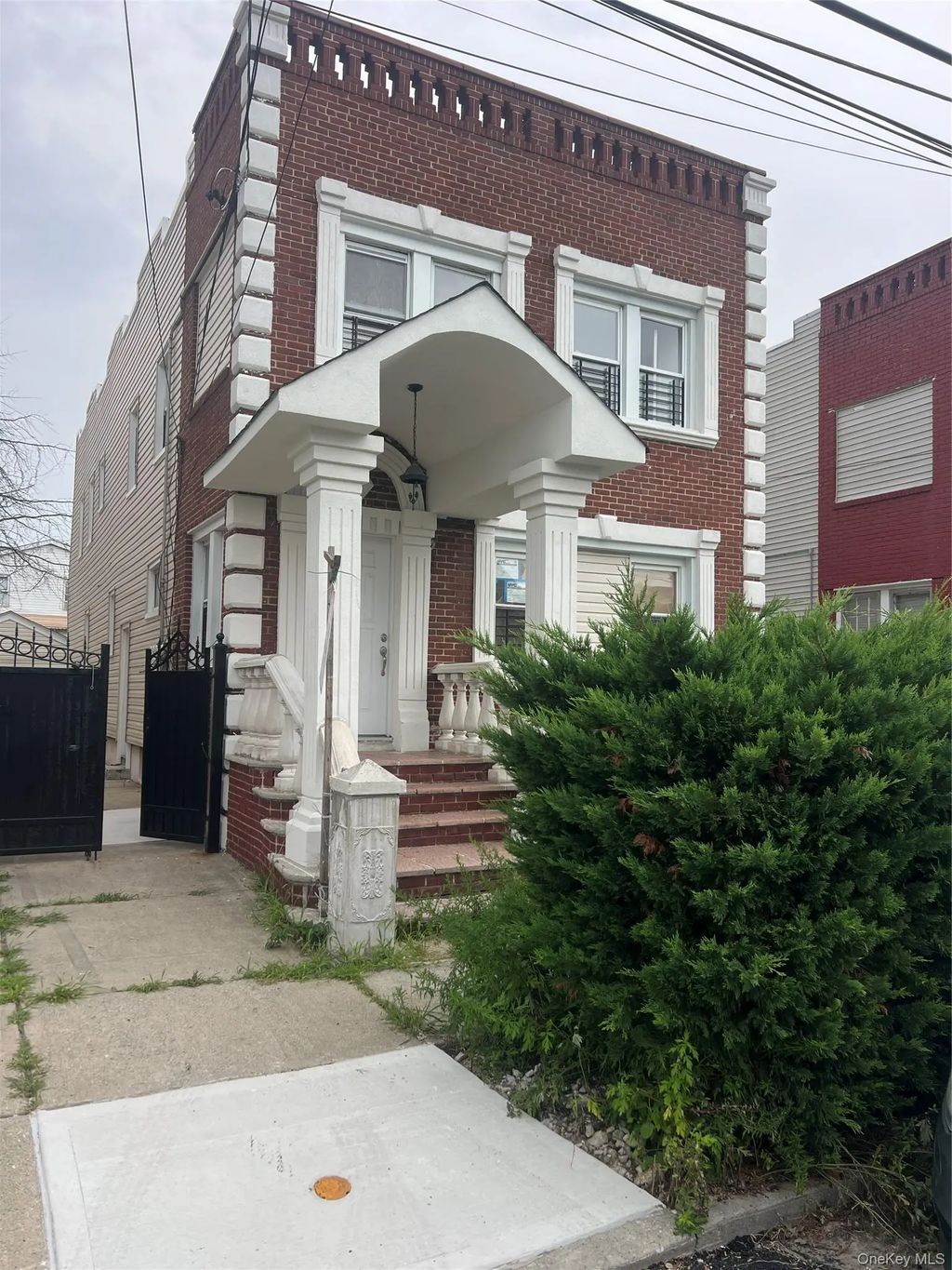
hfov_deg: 53.1
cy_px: 635
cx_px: 476
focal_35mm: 26
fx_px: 953
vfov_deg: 67.3
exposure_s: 1/558
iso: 50
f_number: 1.5
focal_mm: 5.7
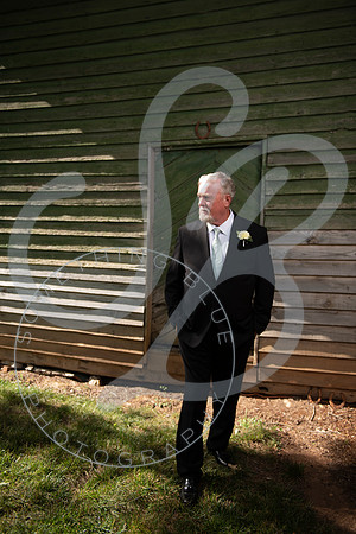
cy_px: 267
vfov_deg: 63.7
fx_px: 430
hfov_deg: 45.0
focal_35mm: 29
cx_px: 178
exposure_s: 1/800
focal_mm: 29
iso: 100
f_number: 2.8
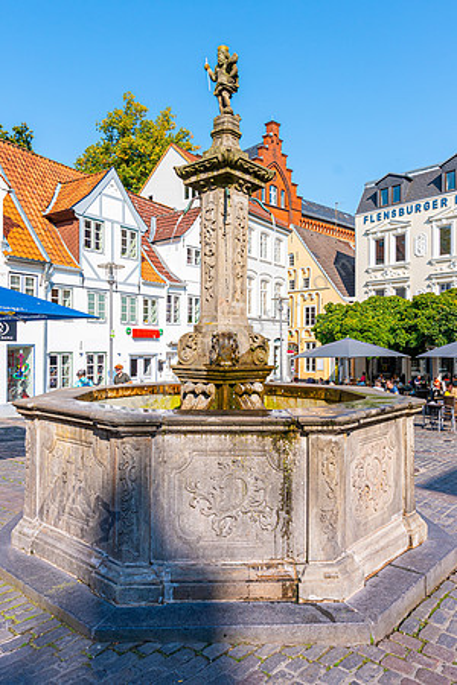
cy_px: 342
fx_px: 476
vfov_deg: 71.5
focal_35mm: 25
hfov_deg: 51.3
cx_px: 228
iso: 160
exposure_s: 1/320
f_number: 8
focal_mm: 17
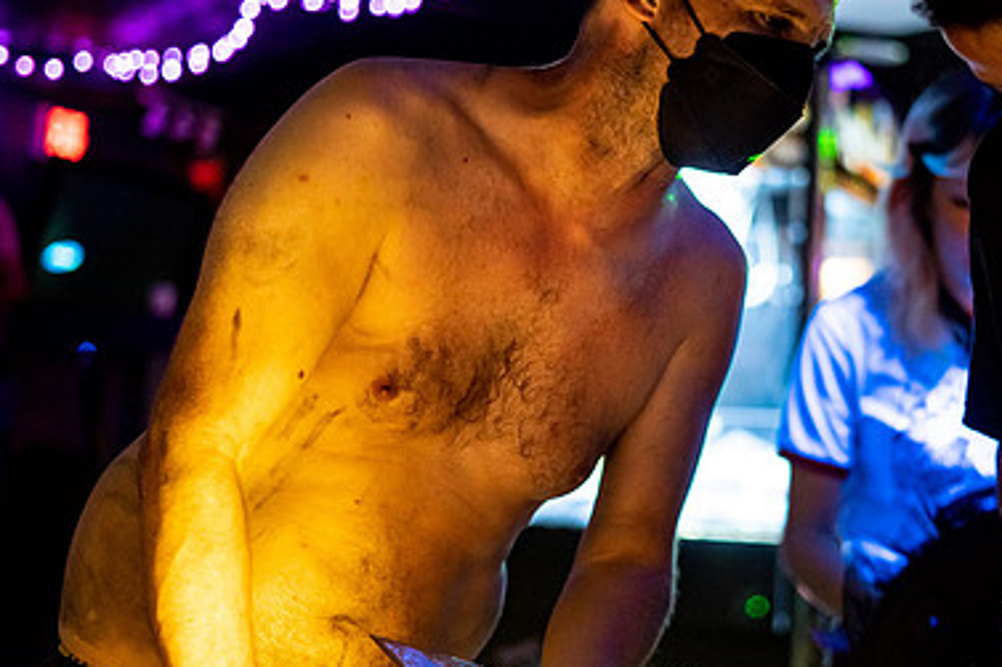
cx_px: 686
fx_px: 2142
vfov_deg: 17.7
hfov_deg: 26.1
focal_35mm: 77
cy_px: 278
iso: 2500
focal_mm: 50
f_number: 1.8
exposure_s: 1/125
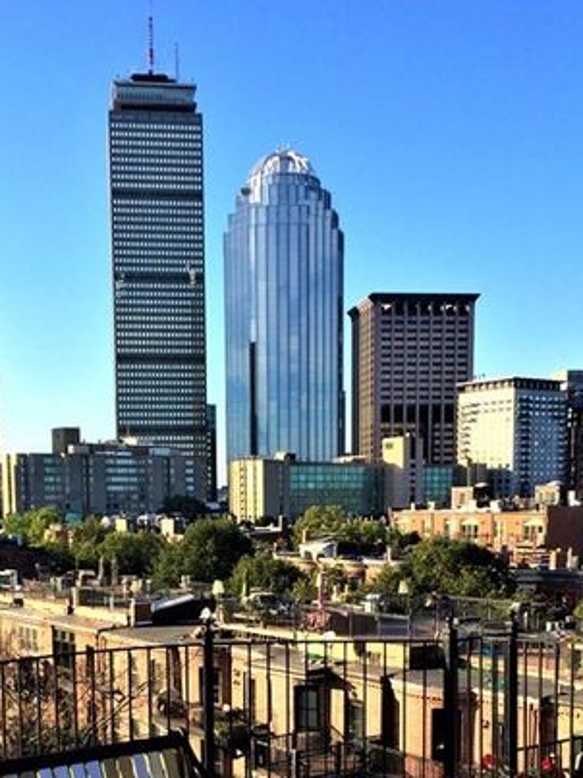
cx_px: 234
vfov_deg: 38.1
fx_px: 1078
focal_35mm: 48
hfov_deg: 30.2
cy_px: 628
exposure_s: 1/1026
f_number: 2.2
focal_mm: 4.15
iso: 32
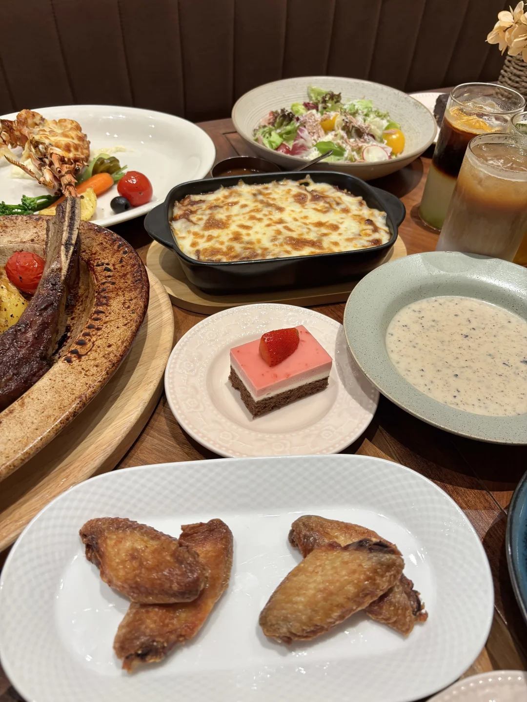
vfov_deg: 67.3
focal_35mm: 26
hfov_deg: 53.1
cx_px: 264
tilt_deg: -46.8
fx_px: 528
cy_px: 351
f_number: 1.6
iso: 80
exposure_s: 1/50
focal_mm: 5.96
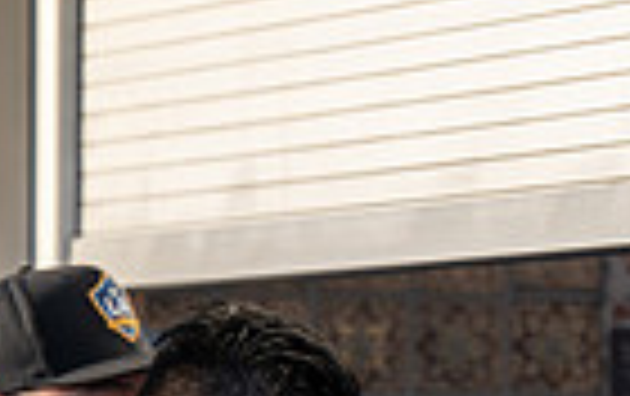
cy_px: 695
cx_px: 338
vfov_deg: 2.0
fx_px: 11608
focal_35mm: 675
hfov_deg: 3.1
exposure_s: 1/200
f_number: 4
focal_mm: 160
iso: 72
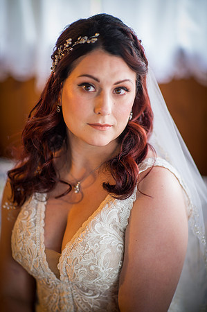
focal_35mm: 85
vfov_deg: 23.9
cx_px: 104
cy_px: 156
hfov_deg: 16.0
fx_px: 735
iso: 400
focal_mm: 85
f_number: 1.4
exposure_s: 1/30
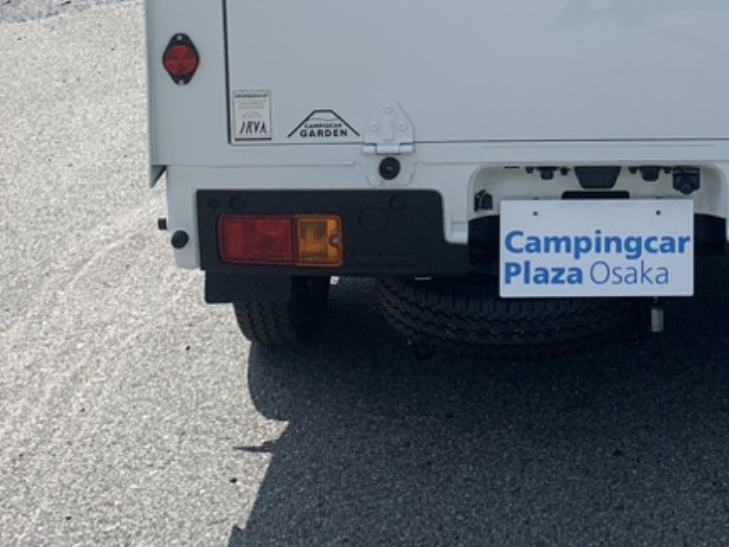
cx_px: 640
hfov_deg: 26.2
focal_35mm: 72
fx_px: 1517
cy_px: -151
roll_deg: +0.6
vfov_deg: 19.0
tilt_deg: -11.2
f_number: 1.8
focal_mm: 4.25
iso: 25
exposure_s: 1/2915
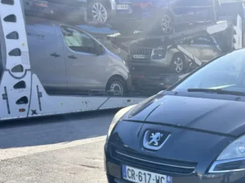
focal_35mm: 52
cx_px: 243
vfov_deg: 26.7
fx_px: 368
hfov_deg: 33.8
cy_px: 178
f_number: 1.5
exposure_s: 1/1029
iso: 50
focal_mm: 5.7
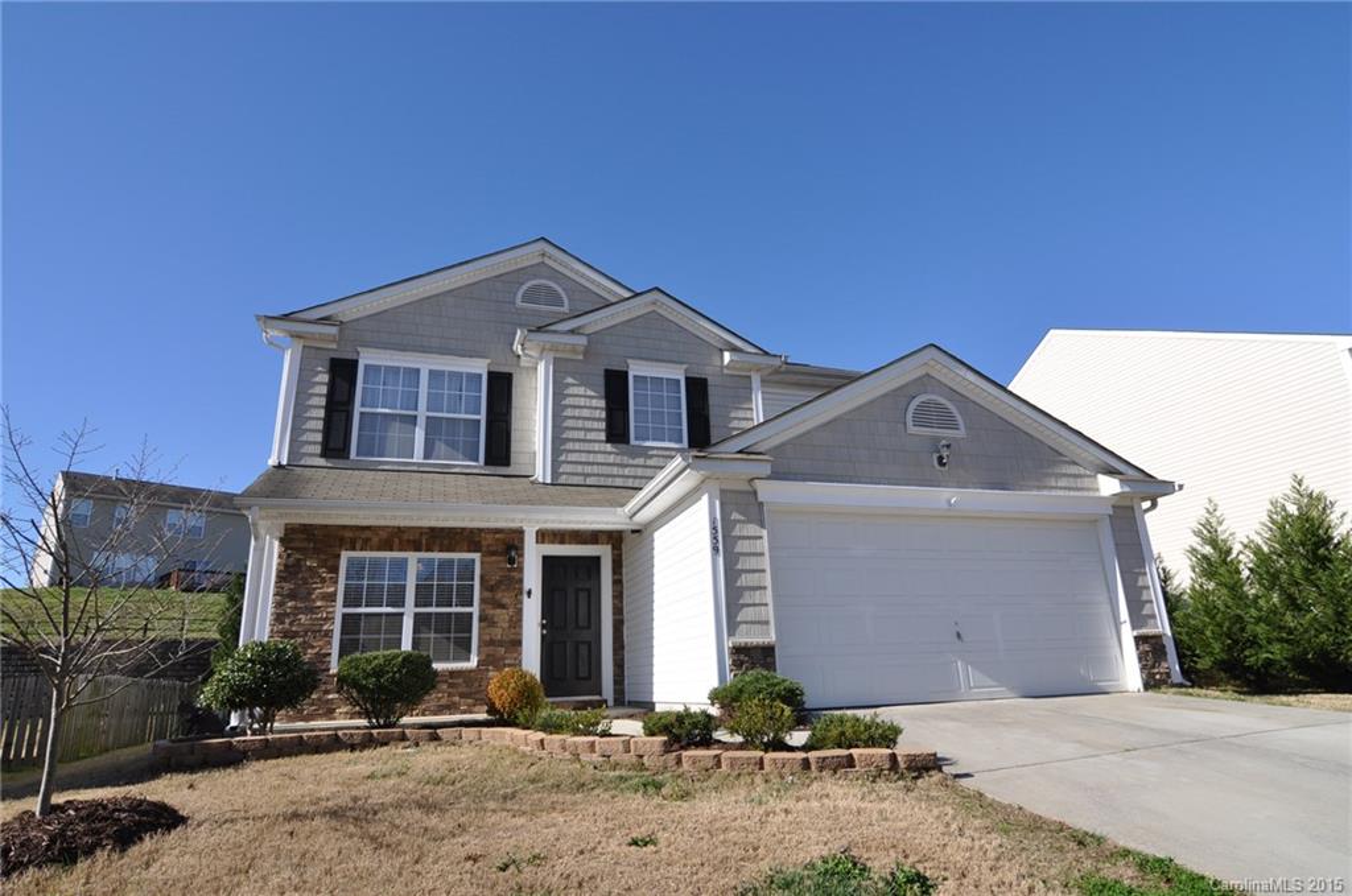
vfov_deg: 63.0
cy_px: 448
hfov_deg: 85.5
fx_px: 731
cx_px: 676
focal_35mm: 20
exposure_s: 1/500
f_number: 8
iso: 200
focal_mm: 13
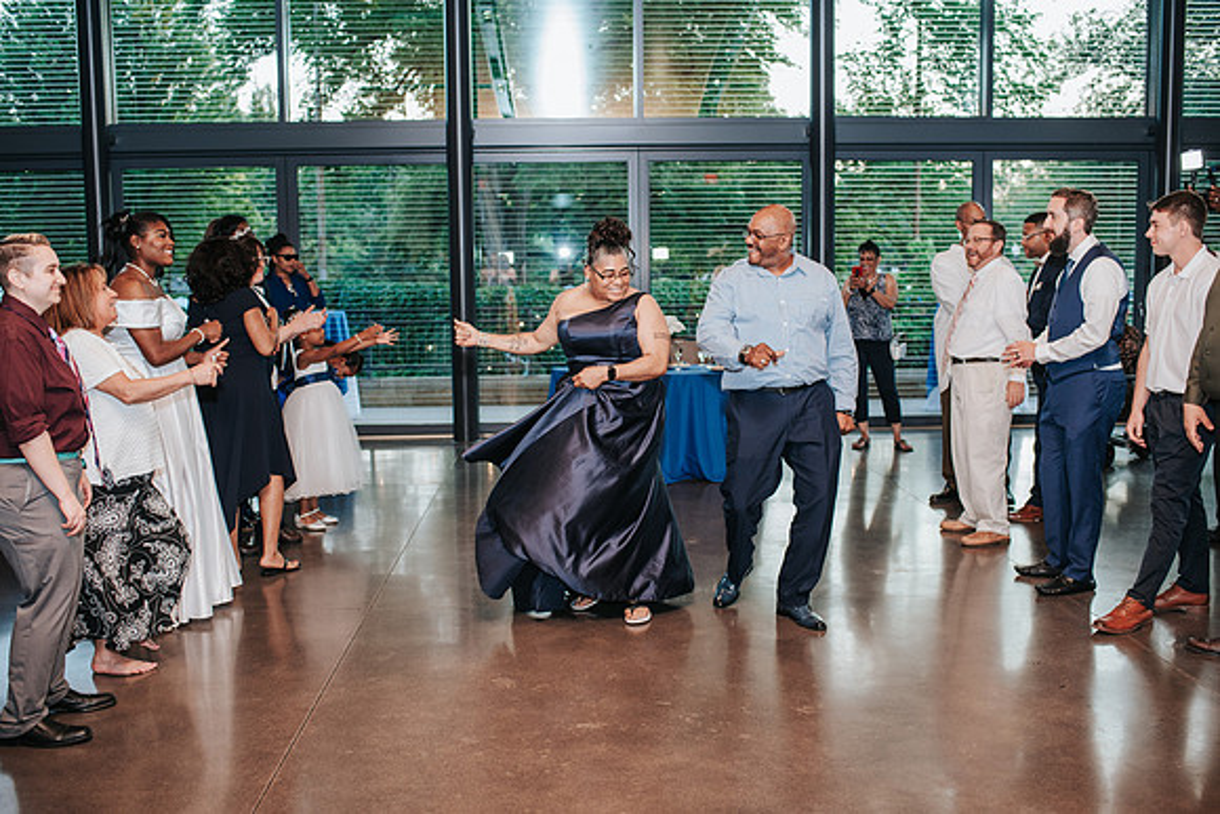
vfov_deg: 36.9
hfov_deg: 53.2
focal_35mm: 36
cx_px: 610
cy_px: 407
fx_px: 1218
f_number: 2.8
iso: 560
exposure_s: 1/160
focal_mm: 35
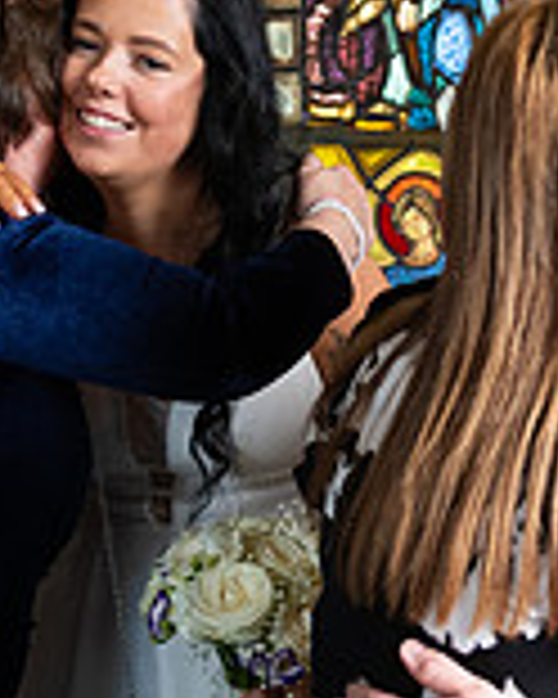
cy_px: 367
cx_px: 410
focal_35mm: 123
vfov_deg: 15.6
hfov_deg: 12.5
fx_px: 2539
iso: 640
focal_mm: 35
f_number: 3.5
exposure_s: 1/160
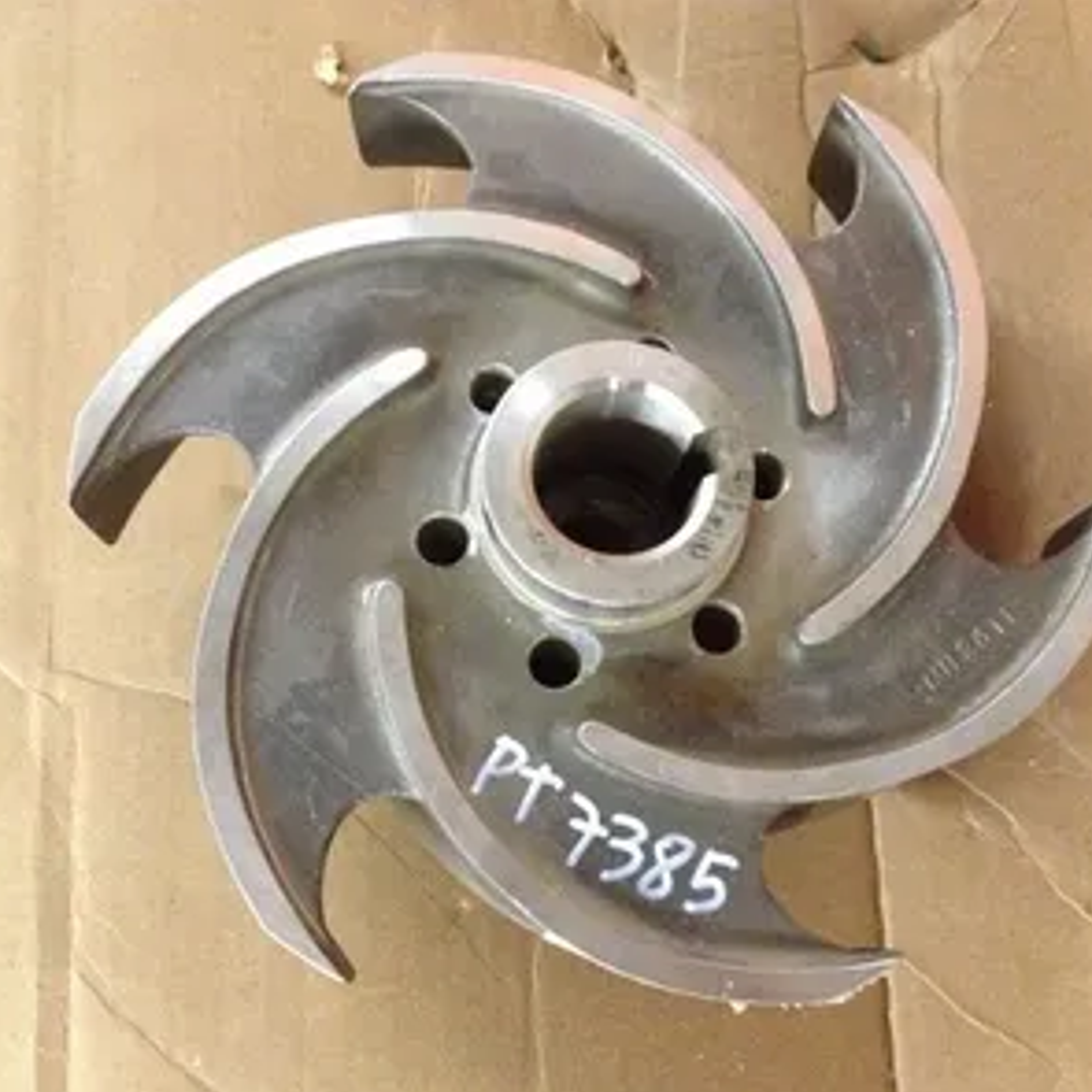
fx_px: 1499
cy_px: 552
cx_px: 585
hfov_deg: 40.0
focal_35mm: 42
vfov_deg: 40.0
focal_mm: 4.28
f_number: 2.4
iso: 800
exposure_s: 1/15
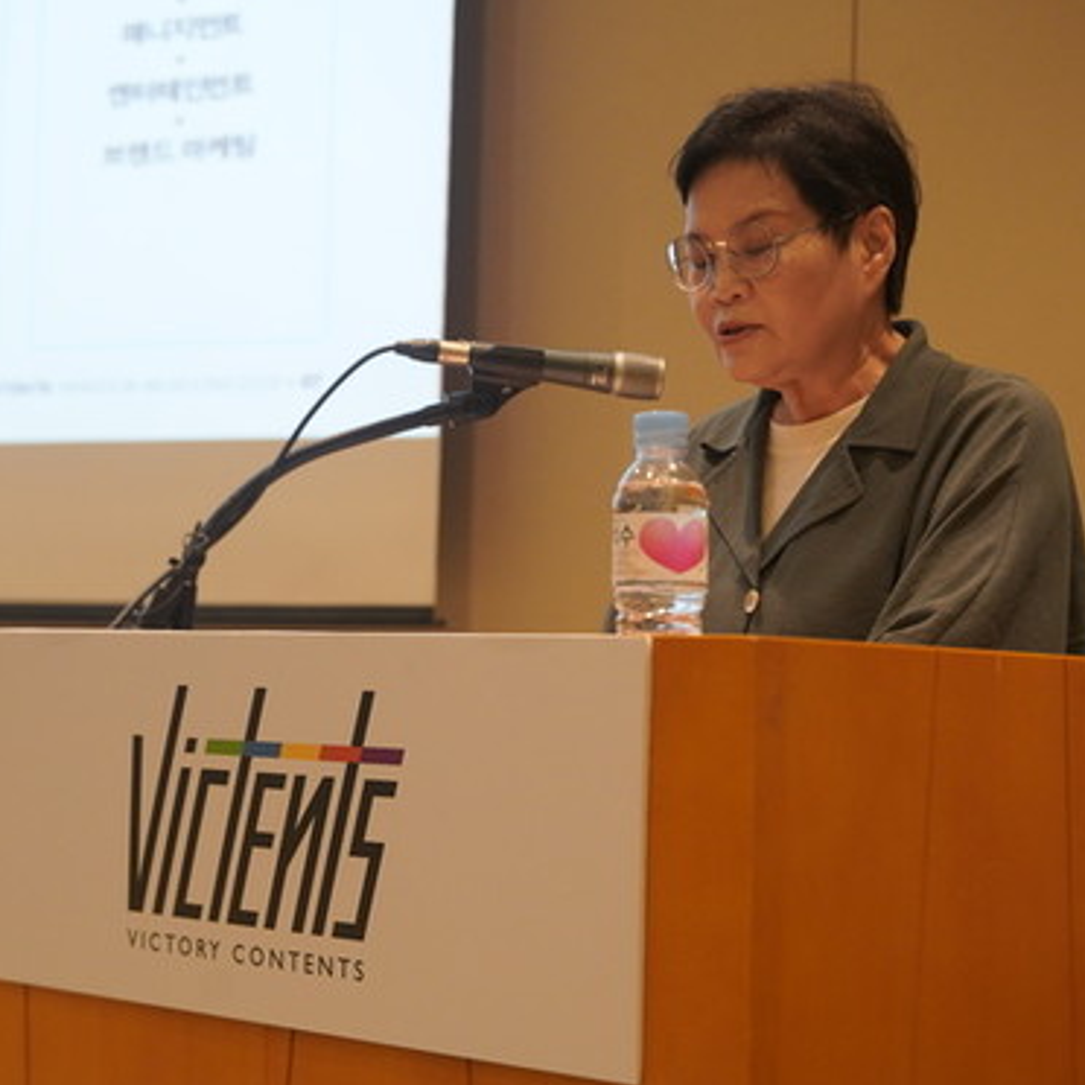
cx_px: 397
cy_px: 554
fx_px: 2234
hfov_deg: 27.2
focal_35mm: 63
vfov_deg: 27.3
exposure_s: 1/160
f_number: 4
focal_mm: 46
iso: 2500
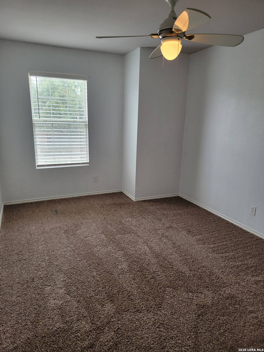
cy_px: 176
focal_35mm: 24
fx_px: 244
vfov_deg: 71.6
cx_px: 132
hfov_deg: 56.8
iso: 125
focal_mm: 6.7
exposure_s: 1/120
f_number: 1.8
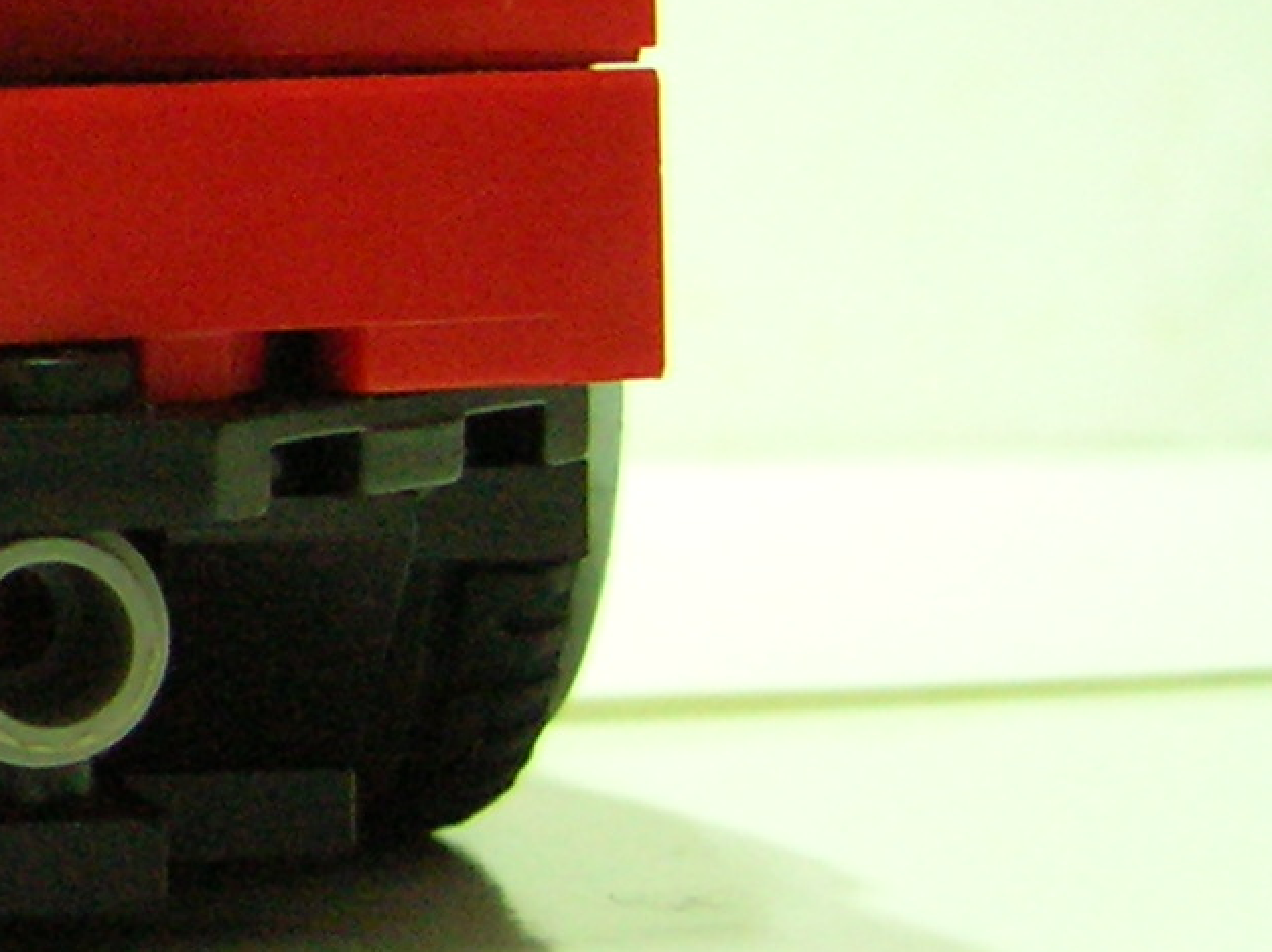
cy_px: 101
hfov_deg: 14.2
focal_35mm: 124
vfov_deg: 11.9
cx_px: -962
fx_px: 4552
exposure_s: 1/3.6
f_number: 2.9
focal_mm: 5.7
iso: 200
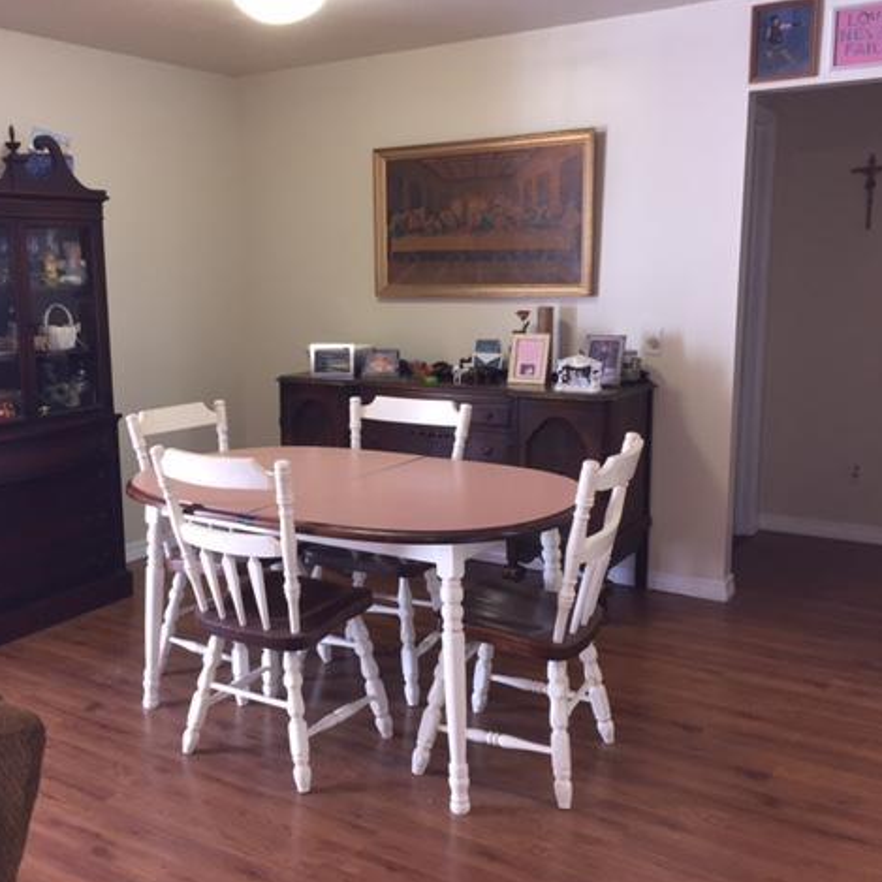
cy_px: 448
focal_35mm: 35
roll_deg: +0.5
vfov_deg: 47.2
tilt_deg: -9.1
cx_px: 322
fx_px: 1009
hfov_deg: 46.7
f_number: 2.2
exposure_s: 1/30
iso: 100
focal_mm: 4.15
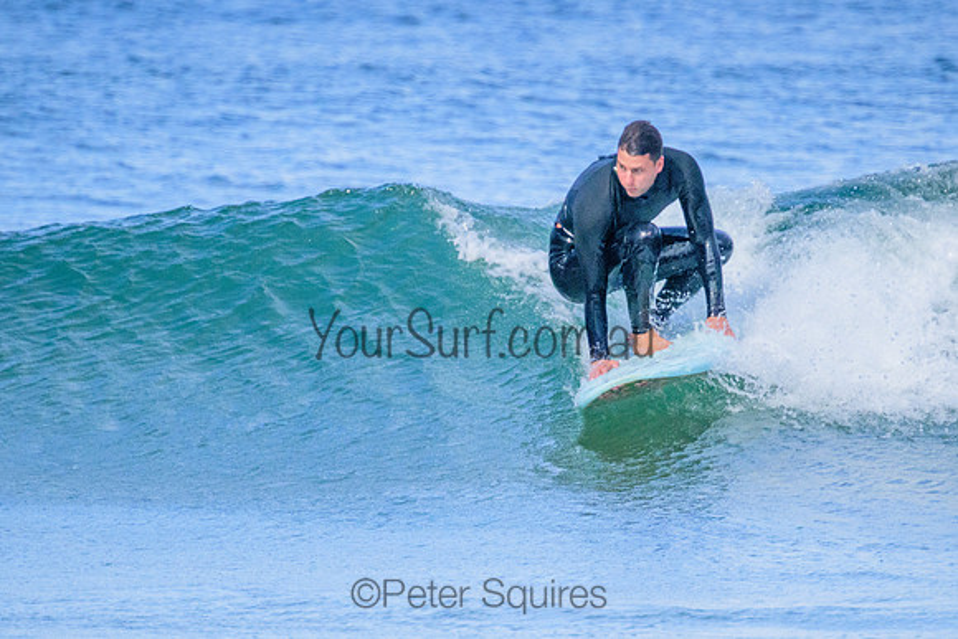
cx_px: 581
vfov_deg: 1.3
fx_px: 27515
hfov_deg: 2.0
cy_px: 351
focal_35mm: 1034
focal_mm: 800
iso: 4000
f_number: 11
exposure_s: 1/1600
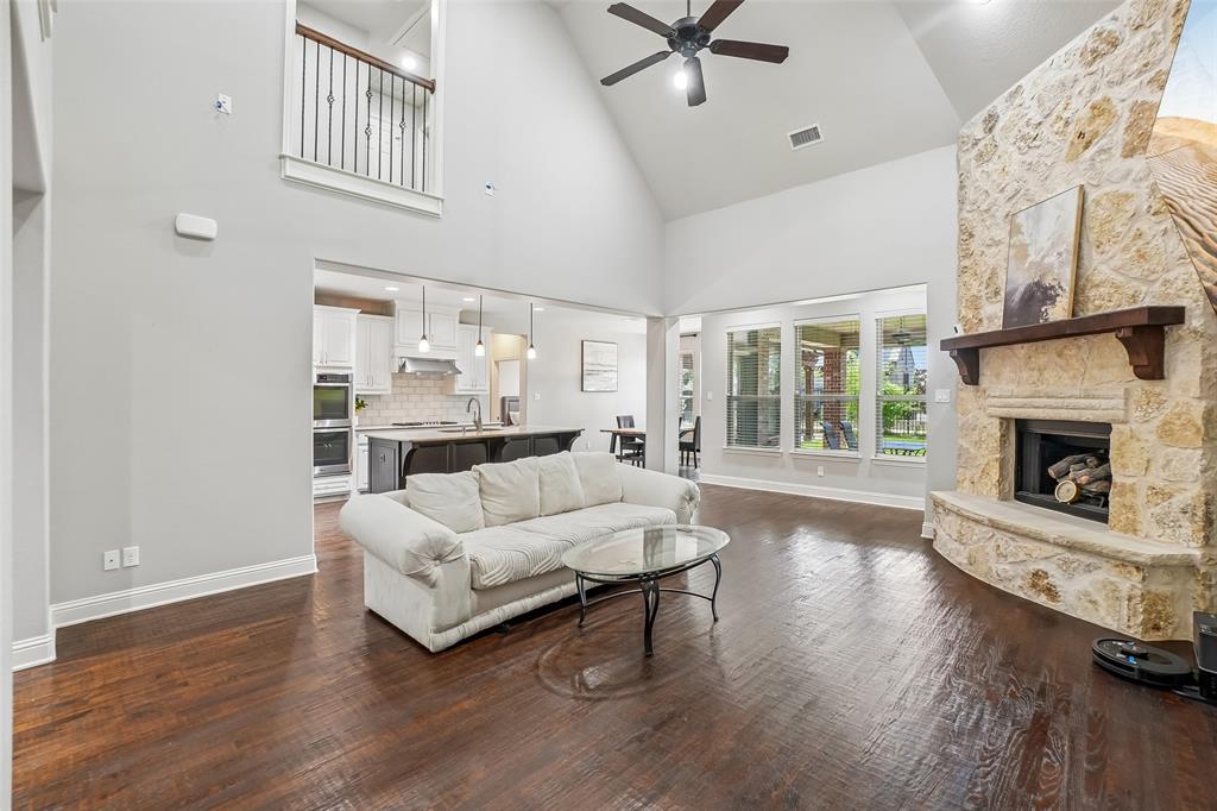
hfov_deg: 100.4
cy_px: 406
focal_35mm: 15
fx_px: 507
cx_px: 608
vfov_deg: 77.3
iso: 400
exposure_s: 1/10
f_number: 8
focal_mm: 10
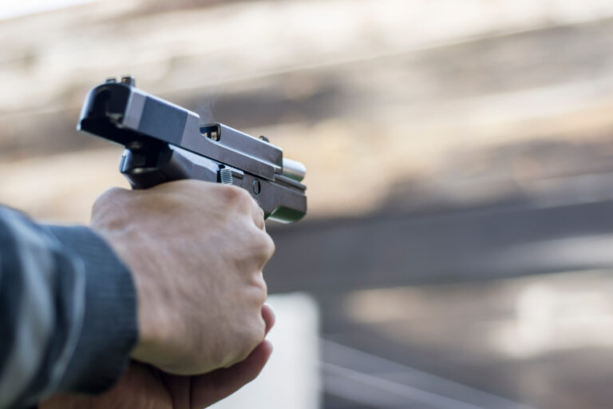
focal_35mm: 90
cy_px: 204
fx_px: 1532
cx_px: 306
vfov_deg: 15.2
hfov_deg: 22.6
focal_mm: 60
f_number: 3.2
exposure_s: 1/200
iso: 100
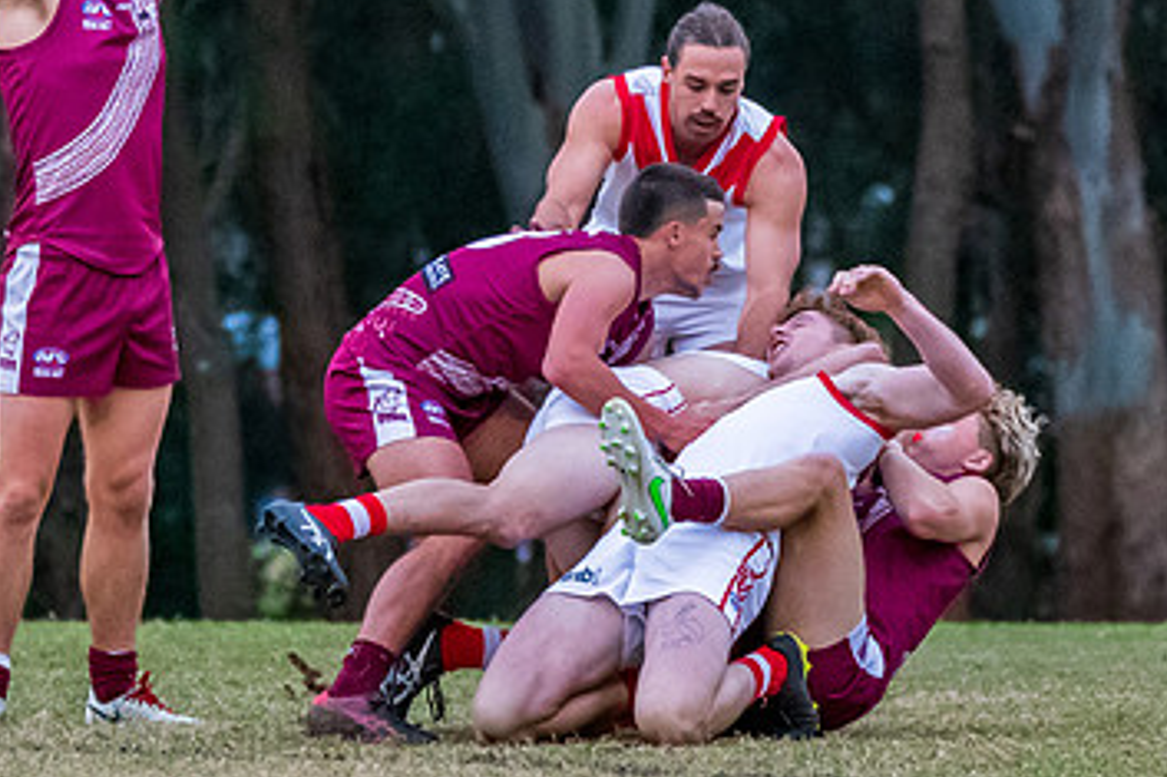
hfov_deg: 2.3
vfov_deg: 1.6
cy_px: 173
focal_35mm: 886
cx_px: 517
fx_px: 28706
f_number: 5.6
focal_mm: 250
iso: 3200
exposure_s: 1/1250
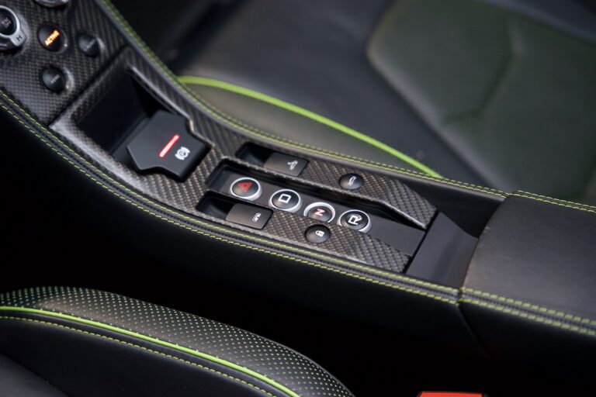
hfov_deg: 28.8
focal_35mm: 70
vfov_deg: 19.5
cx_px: 298
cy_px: 198
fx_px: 1159
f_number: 2.8
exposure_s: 1/100
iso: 2000
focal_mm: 70
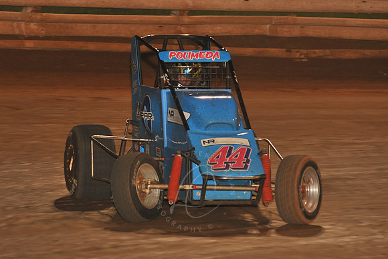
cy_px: 130
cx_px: 194
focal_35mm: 200
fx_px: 2156
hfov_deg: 10.3
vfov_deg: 6.9
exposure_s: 1/320
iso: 1000
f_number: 6.3
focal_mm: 200
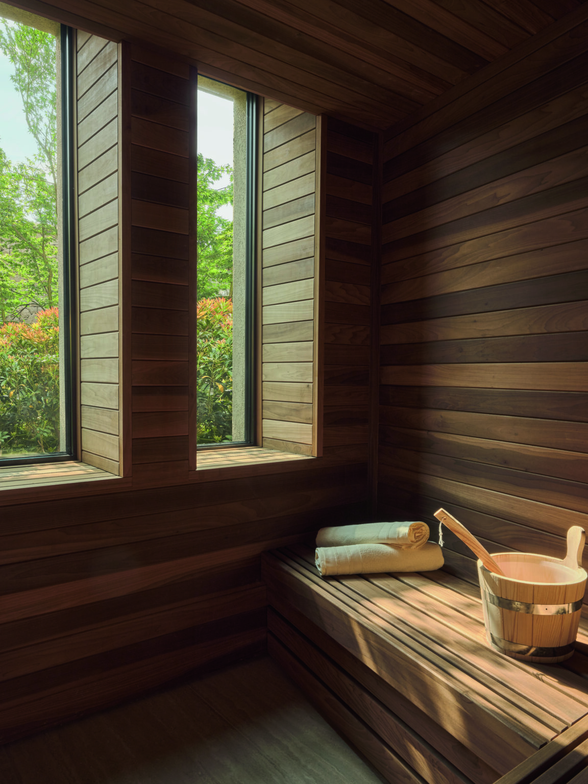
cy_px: 392
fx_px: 566
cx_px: 294
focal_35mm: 25
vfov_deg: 69.4
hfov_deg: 54.9
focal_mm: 32.1
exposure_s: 1/20
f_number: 22
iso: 320
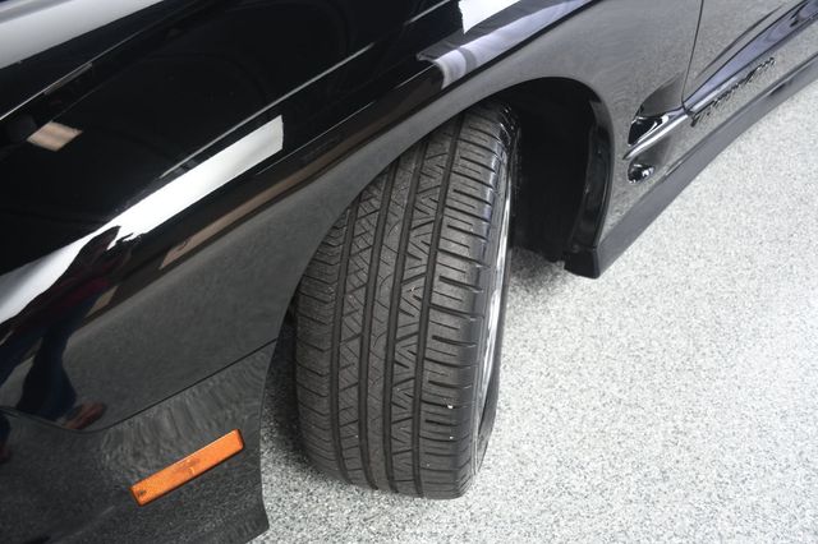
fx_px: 772
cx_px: 409
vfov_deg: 38.8
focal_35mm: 34
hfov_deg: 55.8
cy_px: 272
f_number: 3.8
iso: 100
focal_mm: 23
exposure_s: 1/160
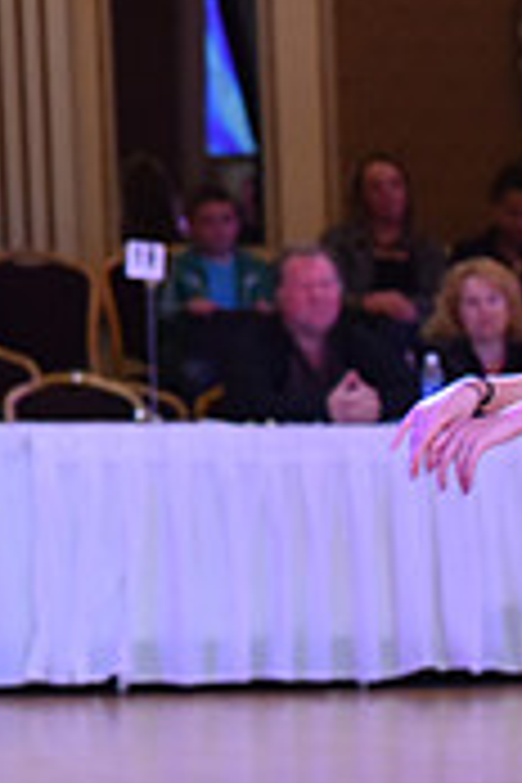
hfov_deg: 4.2
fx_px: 6894
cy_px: 763
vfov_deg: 6.5
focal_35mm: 317
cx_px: 1246
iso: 1600
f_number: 5
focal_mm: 95
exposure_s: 1/250
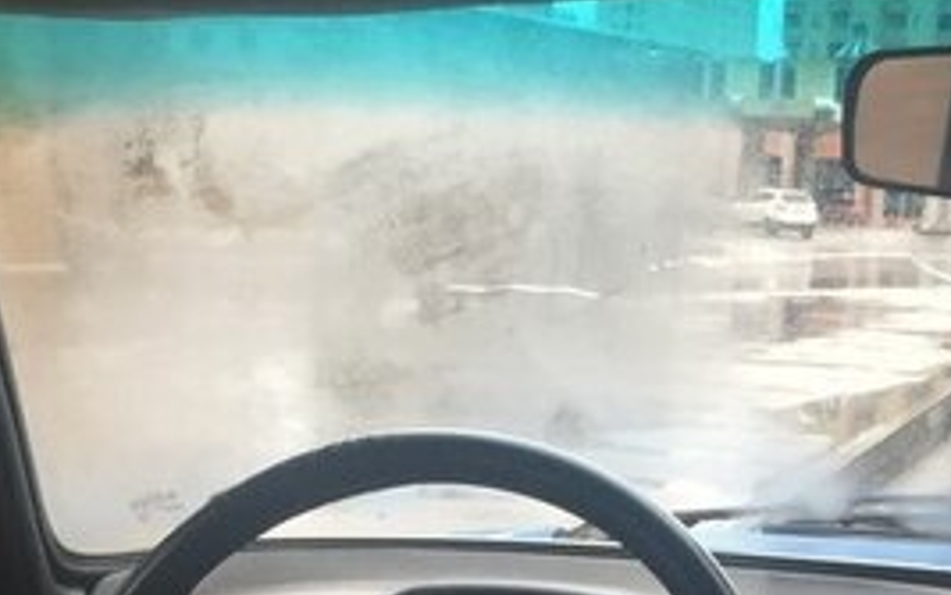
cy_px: 697
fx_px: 1970
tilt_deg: -14.6
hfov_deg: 26.9
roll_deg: -2.1
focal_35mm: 76
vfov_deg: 16.5
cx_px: 662
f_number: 2.2
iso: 32
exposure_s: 1/33
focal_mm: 4.15
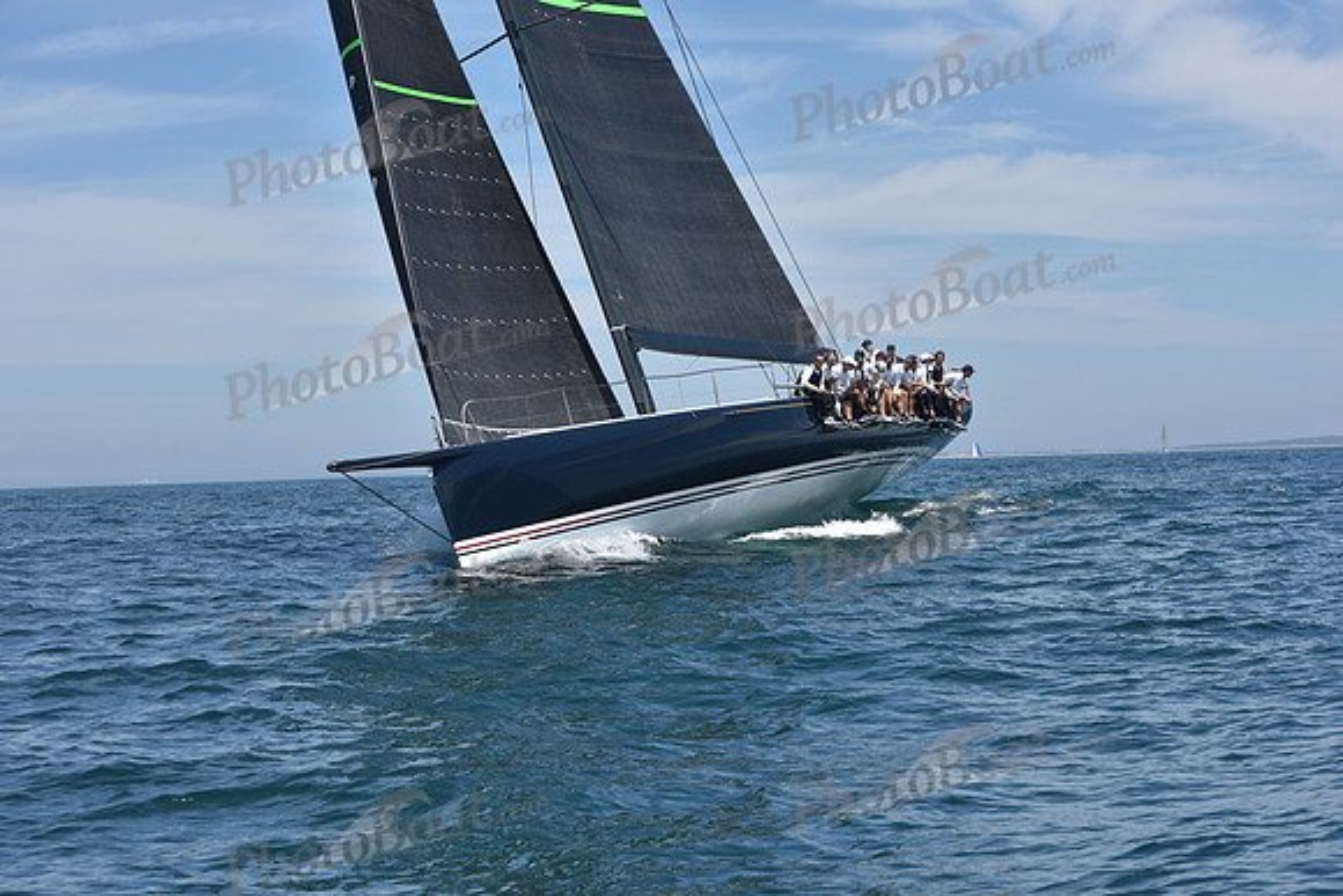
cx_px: 672
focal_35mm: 70
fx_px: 2612
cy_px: 448
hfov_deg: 28.8
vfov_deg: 19.5
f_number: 10
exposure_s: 1/800
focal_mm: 70
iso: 250
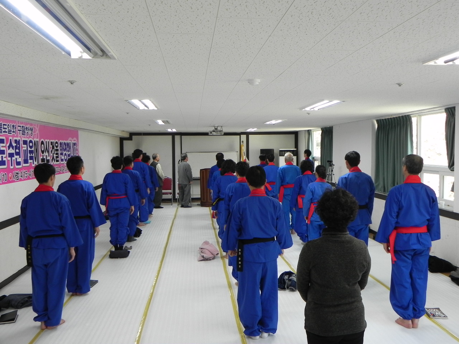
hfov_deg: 55.4
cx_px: 230
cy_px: 172
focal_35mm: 33
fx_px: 438
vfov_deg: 42.9
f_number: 2.8
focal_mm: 5.9
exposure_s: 1/30
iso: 169
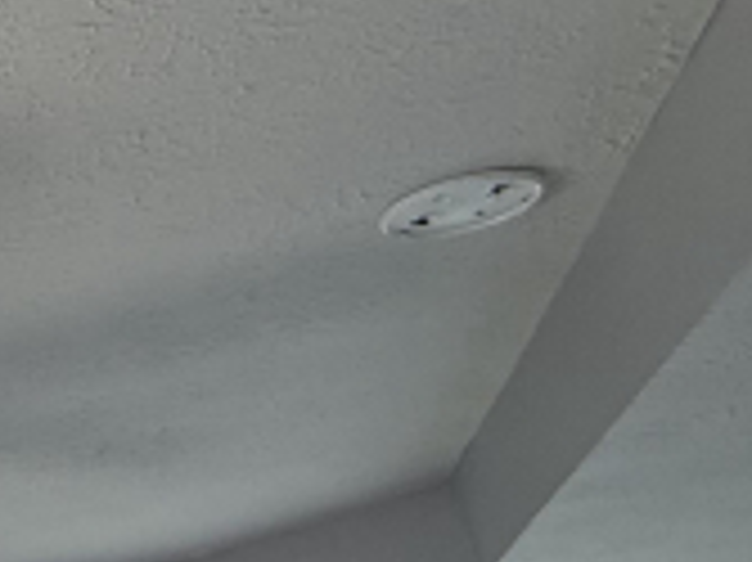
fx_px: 1216
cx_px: -673
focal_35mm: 56
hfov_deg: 20.6
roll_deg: +0.1
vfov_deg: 25.9
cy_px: 396
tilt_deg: +23.7
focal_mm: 2.22
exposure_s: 1/99
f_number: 2.2
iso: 250
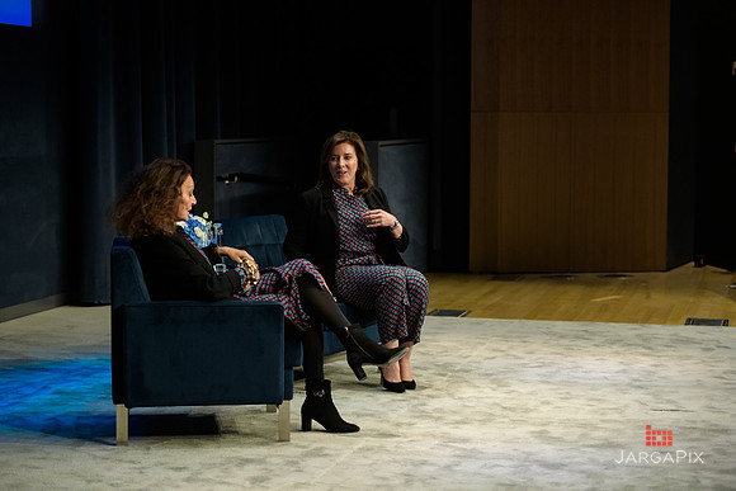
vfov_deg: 17.1
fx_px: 1636
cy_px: 246
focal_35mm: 80
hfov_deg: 25.4
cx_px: 368
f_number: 3.2
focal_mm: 80
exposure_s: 1/200
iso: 1000
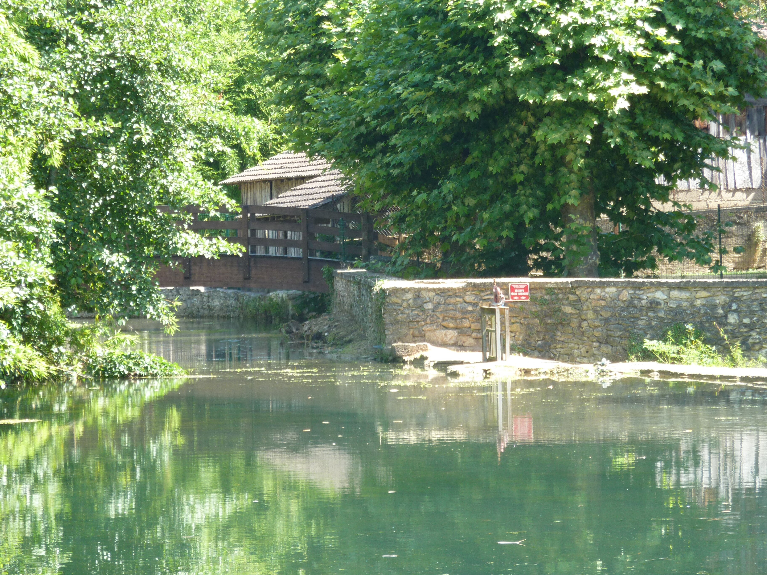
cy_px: 288
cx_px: 384
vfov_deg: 8.2
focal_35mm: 182
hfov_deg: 10.9
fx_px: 4033
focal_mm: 29.9
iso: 100
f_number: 4.5
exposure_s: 1/60
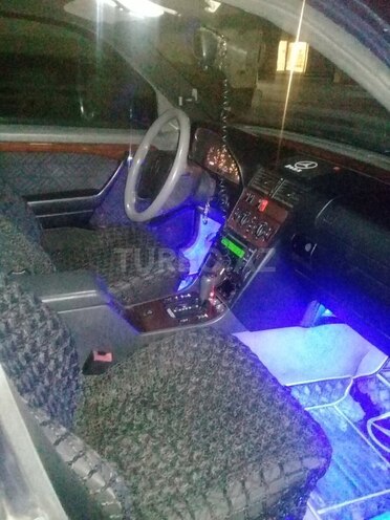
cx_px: 195
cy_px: 260
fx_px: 466
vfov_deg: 58.4
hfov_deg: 45.4
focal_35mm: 31
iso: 2000
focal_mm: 3.3
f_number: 2.2
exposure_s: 1/15
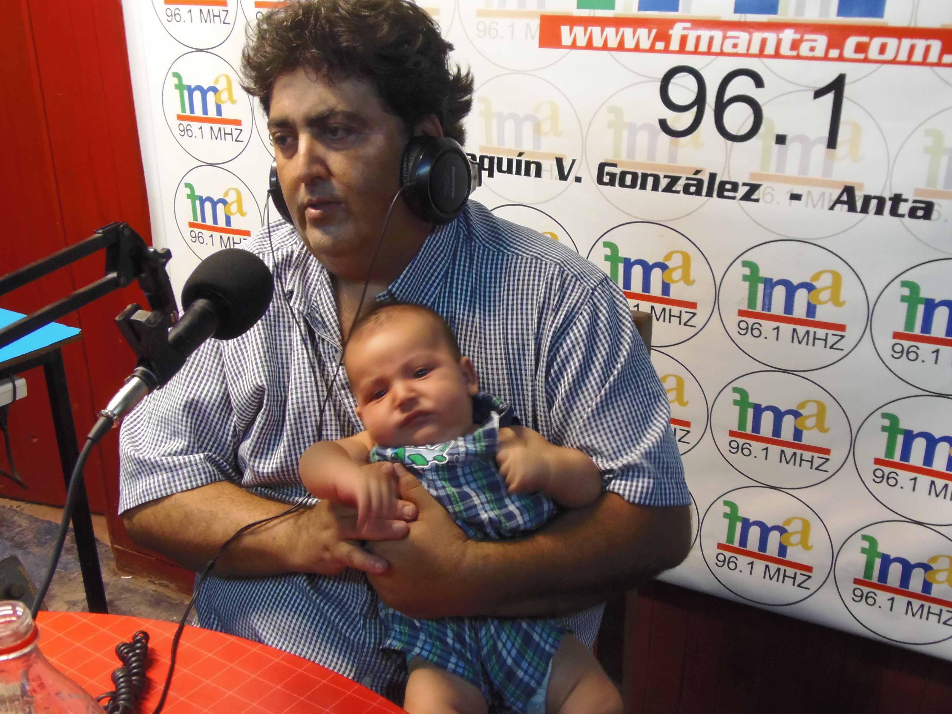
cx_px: 446
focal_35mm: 37
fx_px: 1018
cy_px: 436
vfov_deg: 38.5
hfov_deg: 50.1
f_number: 3.2
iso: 200
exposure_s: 1/10
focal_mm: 5.5
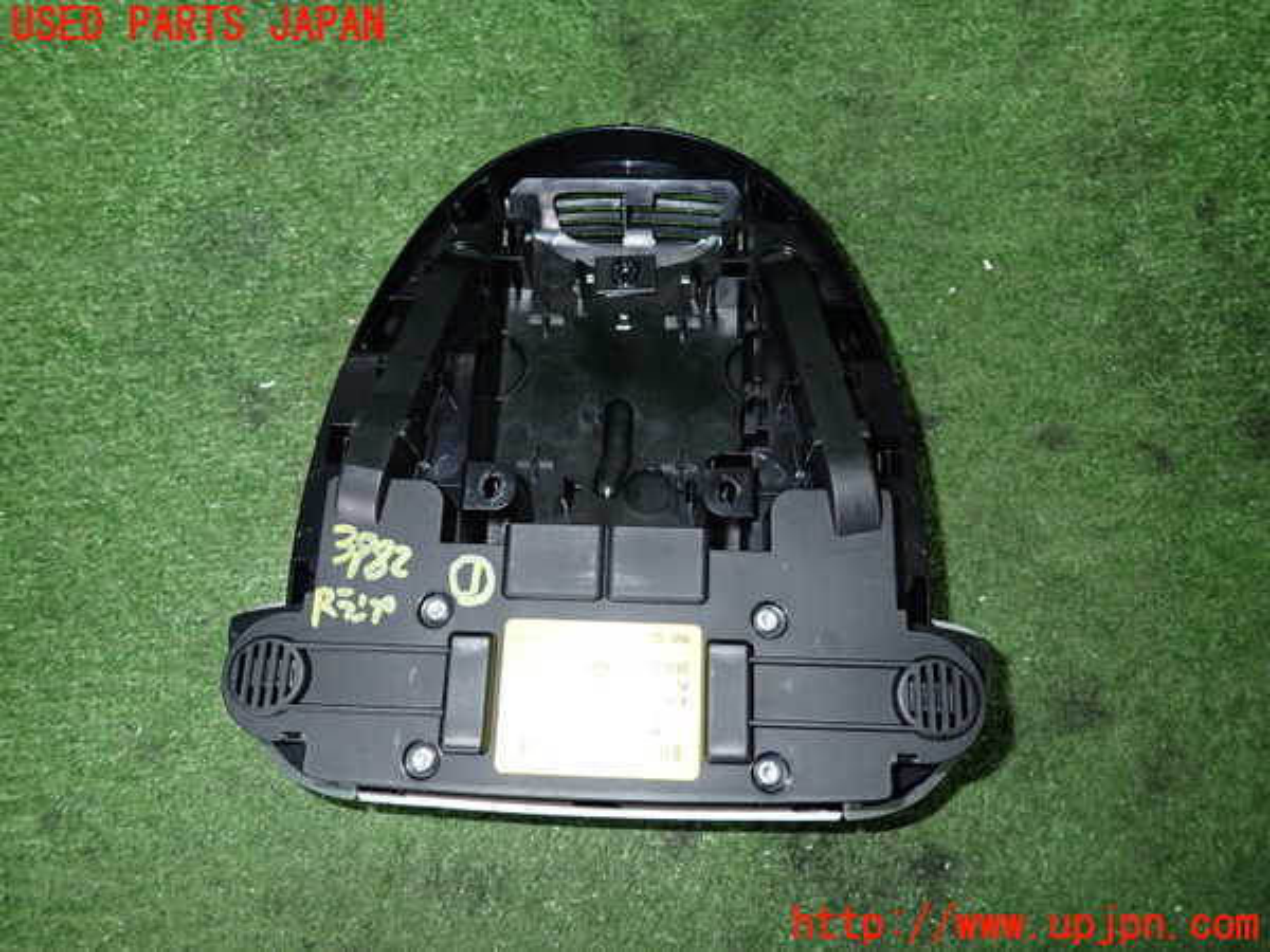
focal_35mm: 25
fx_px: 917
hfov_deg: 69.4
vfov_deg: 54.9
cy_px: 476
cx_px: 635
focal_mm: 4.5
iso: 400
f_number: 5.6
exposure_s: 1/30
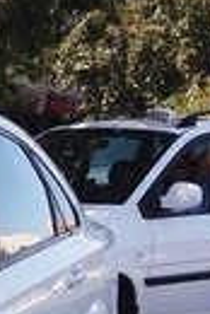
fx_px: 969
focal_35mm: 111
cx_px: -196
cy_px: 493
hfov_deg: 11.3
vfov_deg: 16.5
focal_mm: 3.7
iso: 64
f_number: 1.9
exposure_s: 1/434
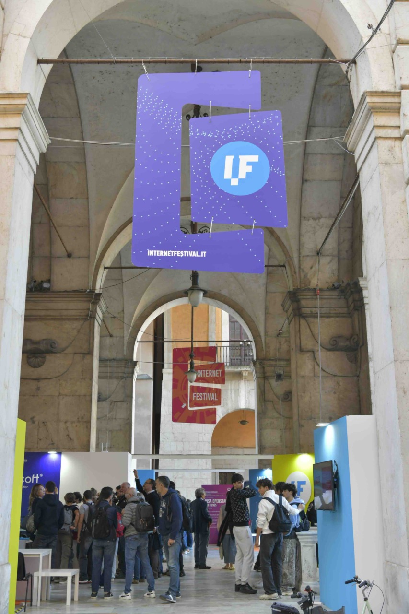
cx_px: 204
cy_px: 307
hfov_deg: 33.4
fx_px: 682
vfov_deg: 48.5
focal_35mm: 40
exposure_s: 1/50
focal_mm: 40
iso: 200
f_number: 5.6
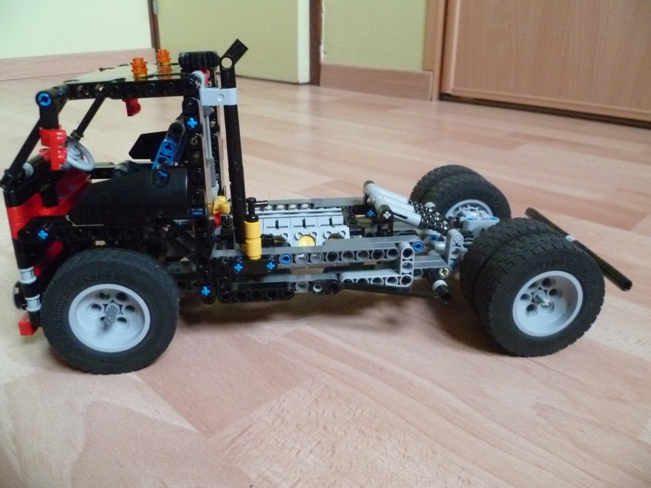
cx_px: 326
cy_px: 244
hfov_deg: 63.4
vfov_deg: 49.7
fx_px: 527
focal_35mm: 28
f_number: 2.8
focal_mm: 5
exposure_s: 1/50
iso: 800
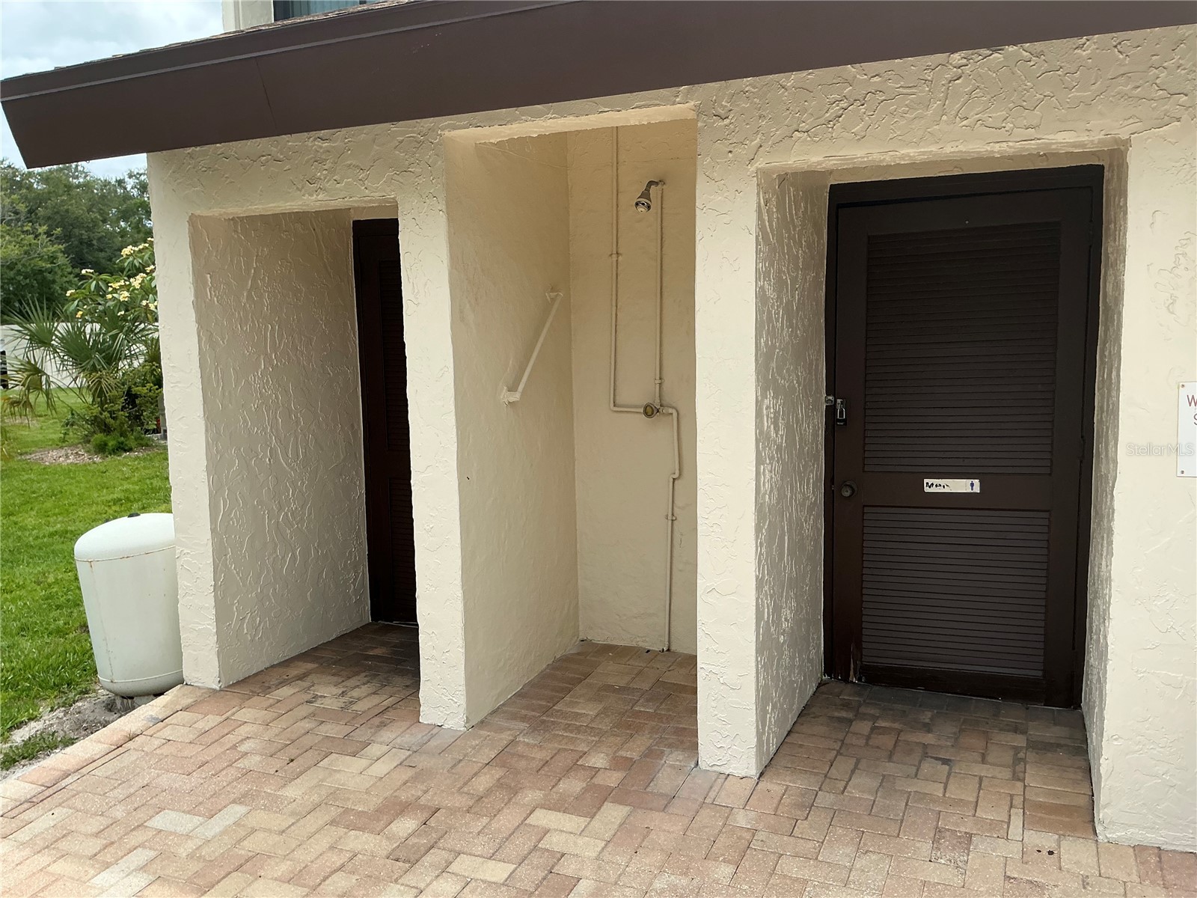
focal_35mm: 28
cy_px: 449
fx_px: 968
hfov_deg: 63.4
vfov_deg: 49.7
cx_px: 598
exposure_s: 1/1342
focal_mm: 3
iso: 25
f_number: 1.8
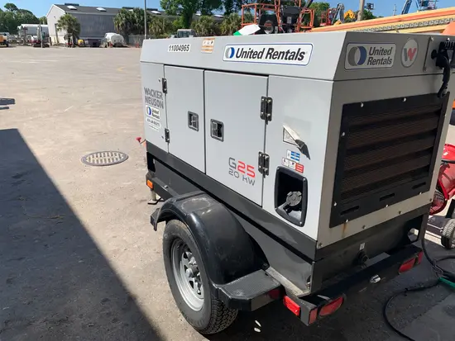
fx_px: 342
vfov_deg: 53.1
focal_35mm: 26
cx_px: 228
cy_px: 170
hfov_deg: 67.3
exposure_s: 1/2481
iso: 25
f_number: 1.8
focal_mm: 4.25
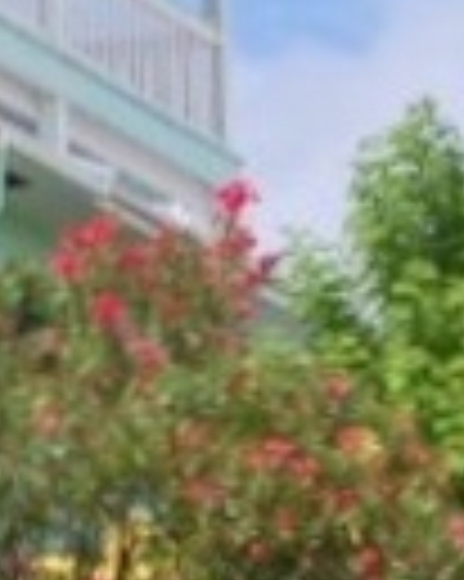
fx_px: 5240
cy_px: 146
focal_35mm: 305
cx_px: -1135
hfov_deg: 4.7
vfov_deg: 6.3
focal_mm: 35
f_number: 10
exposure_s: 1/400
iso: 200
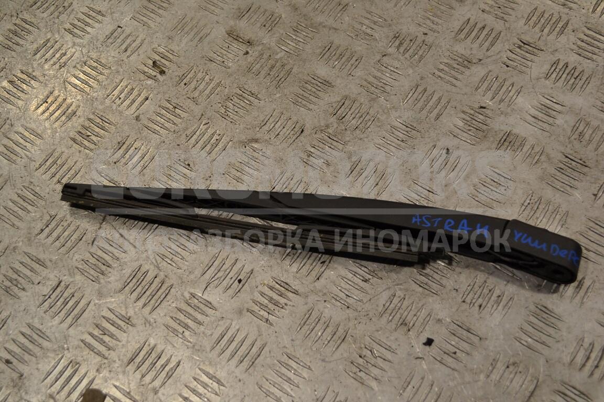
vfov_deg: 28.1
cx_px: 302
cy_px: 201
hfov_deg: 41.1
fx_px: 805
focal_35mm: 48
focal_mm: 32
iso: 250
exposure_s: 1/125
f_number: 5.6
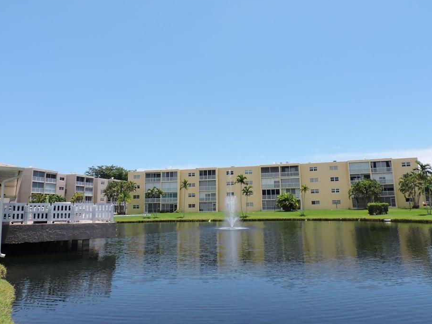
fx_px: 337
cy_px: 145
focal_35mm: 27
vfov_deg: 51.3
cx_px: 222
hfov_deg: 65.3
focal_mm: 4.3
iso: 160
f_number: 3
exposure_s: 1/2000
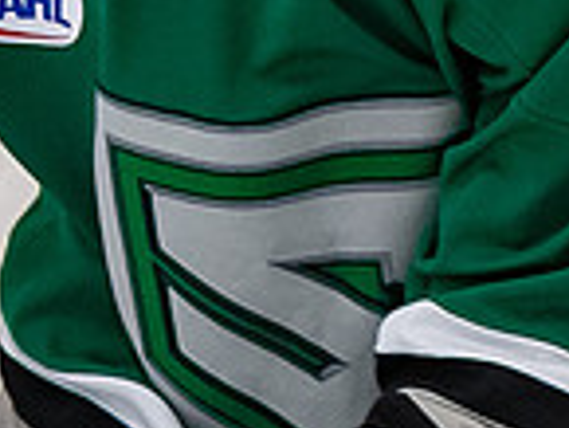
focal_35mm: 1633
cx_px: 427
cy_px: -370
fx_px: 26865
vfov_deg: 0.9
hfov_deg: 1.2
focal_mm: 150
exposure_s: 1/800
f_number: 2.8
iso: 1600
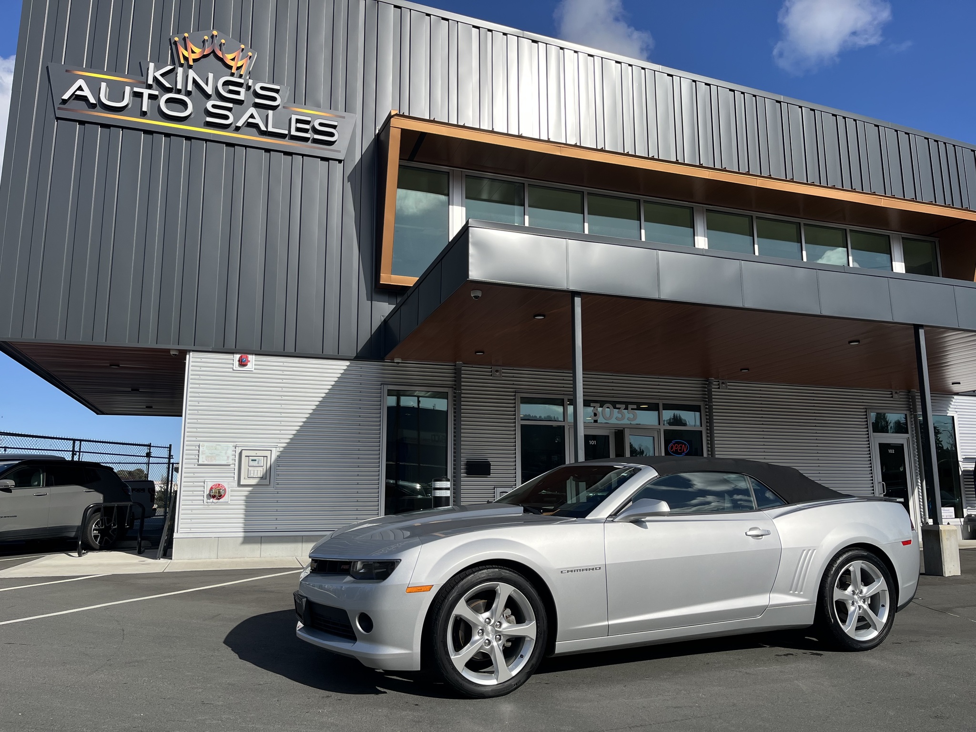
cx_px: 488
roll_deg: +0.6
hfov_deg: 67.3
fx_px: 733
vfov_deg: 53.1
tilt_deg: +9.2
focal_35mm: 26
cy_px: 366
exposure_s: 1/4854
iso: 50
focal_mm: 5.1
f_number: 1.6
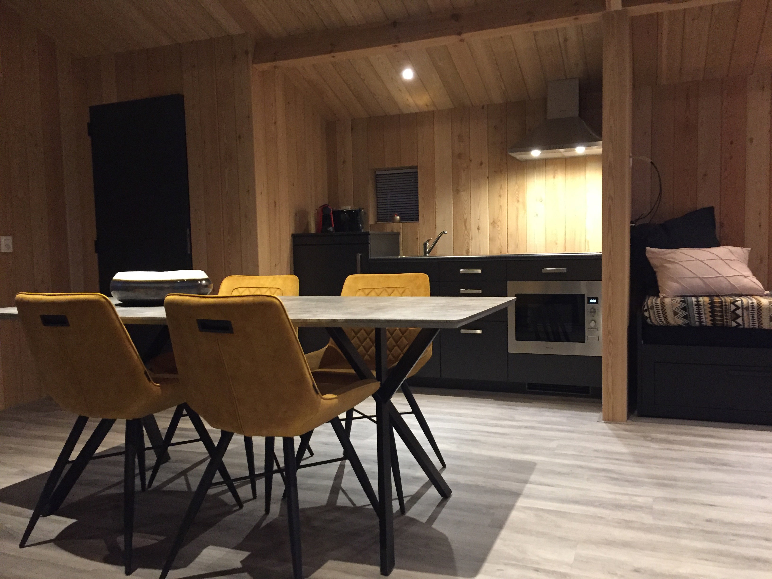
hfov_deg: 61.7
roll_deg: -0.2
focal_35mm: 29
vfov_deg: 48.2
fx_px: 647
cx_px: 386
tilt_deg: -2.9
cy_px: 290
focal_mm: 4.15
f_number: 2.2
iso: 250
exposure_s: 1/20
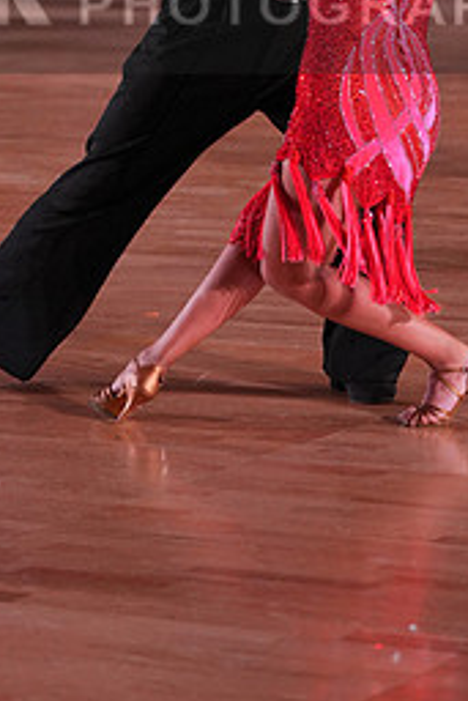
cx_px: 245
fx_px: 3933
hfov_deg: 6.8
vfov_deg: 10.1
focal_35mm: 202
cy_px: -16
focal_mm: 89
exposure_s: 1/800
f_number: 2.8
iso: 1600
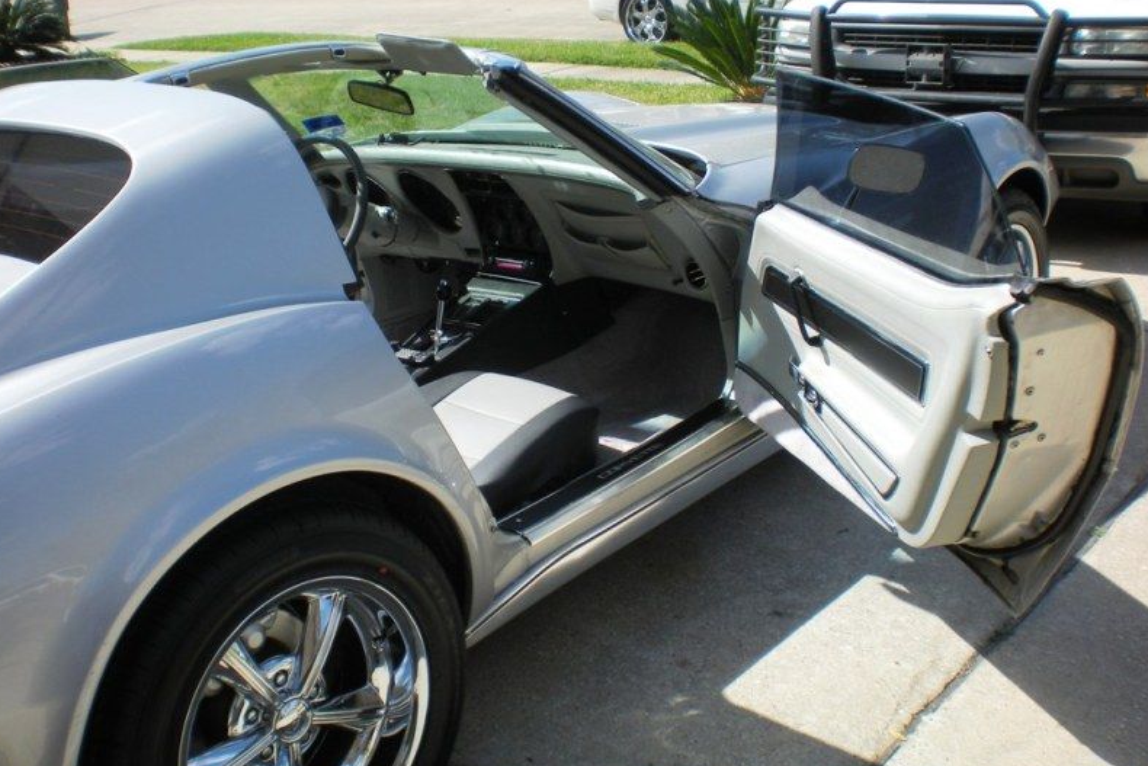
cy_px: 403
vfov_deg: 33.4
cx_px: 571
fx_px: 1276
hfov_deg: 48.5
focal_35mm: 40
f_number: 4.6
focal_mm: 6.3
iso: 64
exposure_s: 1/295
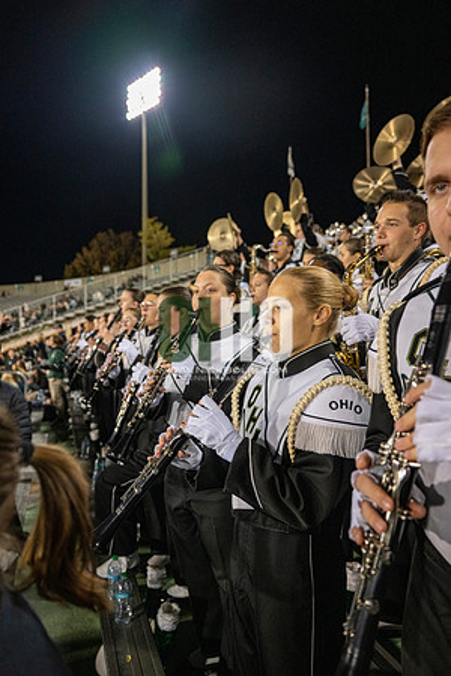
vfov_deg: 73.7
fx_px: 451
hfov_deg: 53.1
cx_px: 226
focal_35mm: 24
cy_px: 338
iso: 2000
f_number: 3.2
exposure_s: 1/500
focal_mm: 24
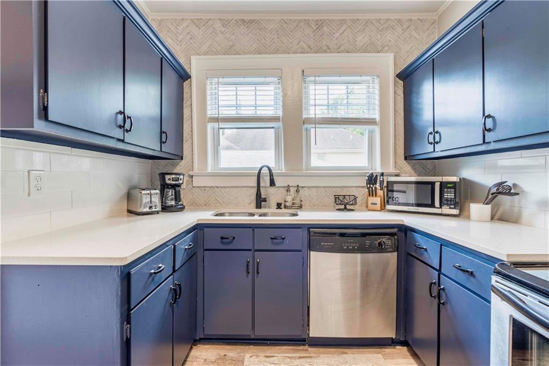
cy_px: 183
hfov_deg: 96.8
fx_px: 244
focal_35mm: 16
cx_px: 274
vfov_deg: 73.7
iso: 100
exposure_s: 1/6
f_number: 8
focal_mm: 16
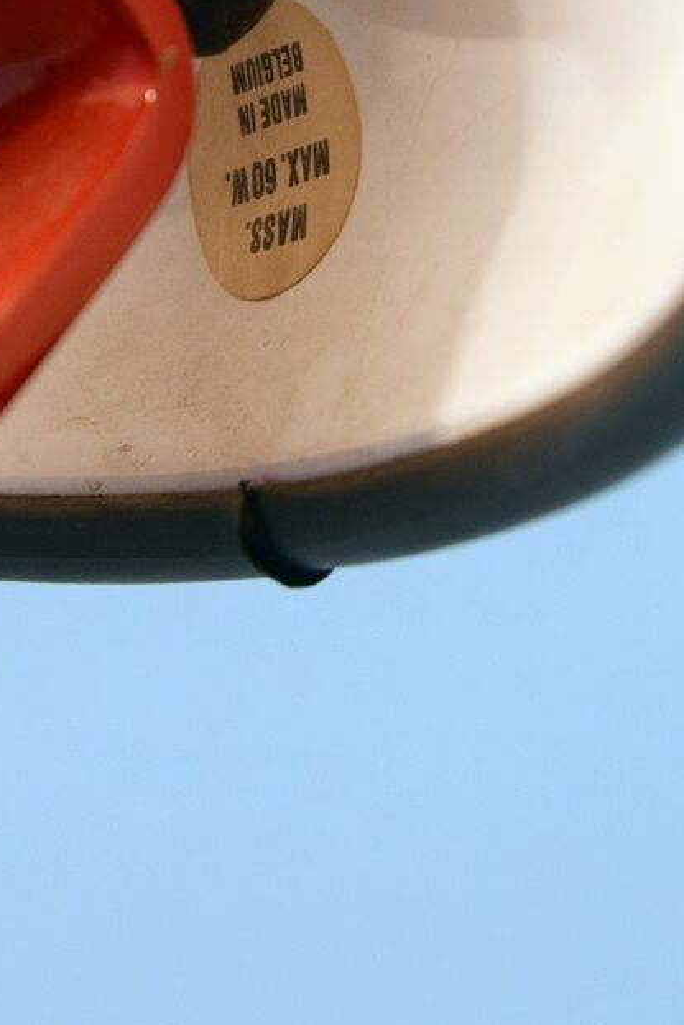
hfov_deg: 6.2
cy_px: 100
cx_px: 353
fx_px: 6355
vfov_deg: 9.2
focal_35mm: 223
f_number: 7.1
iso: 400
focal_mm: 58
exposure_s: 1/200
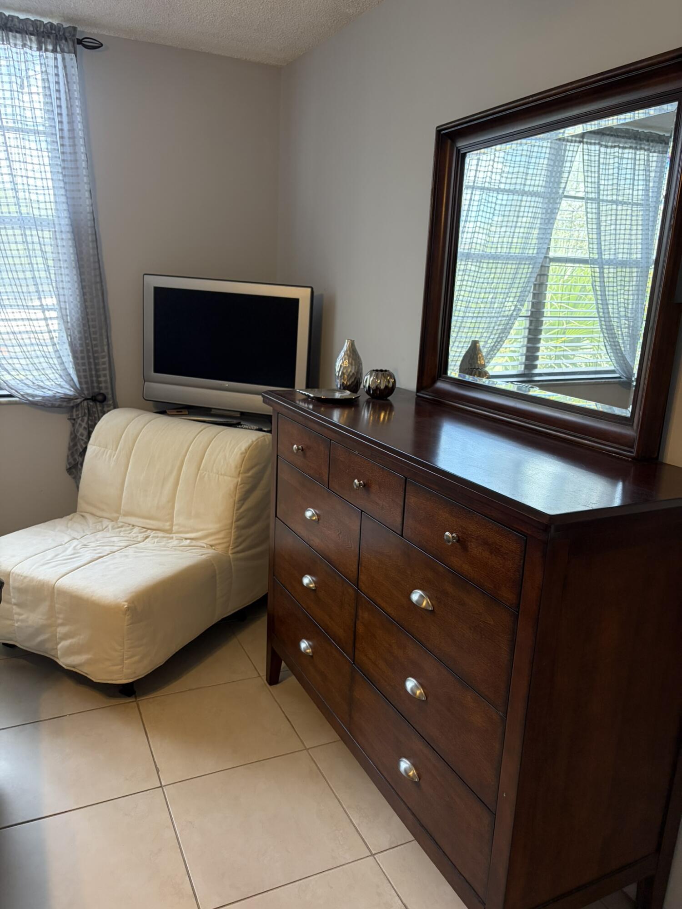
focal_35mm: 26
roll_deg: -2.8
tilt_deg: -14.8
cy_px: 454
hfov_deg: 53.1
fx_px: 683
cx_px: 341
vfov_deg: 67.3
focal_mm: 5.96
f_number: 1.6
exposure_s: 1/120
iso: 200
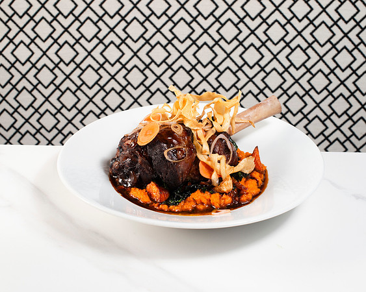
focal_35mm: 57
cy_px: 146
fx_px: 618
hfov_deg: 33.0
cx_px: 195
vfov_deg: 26.6
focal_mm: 50
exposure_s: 1/200
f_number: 10
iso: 200
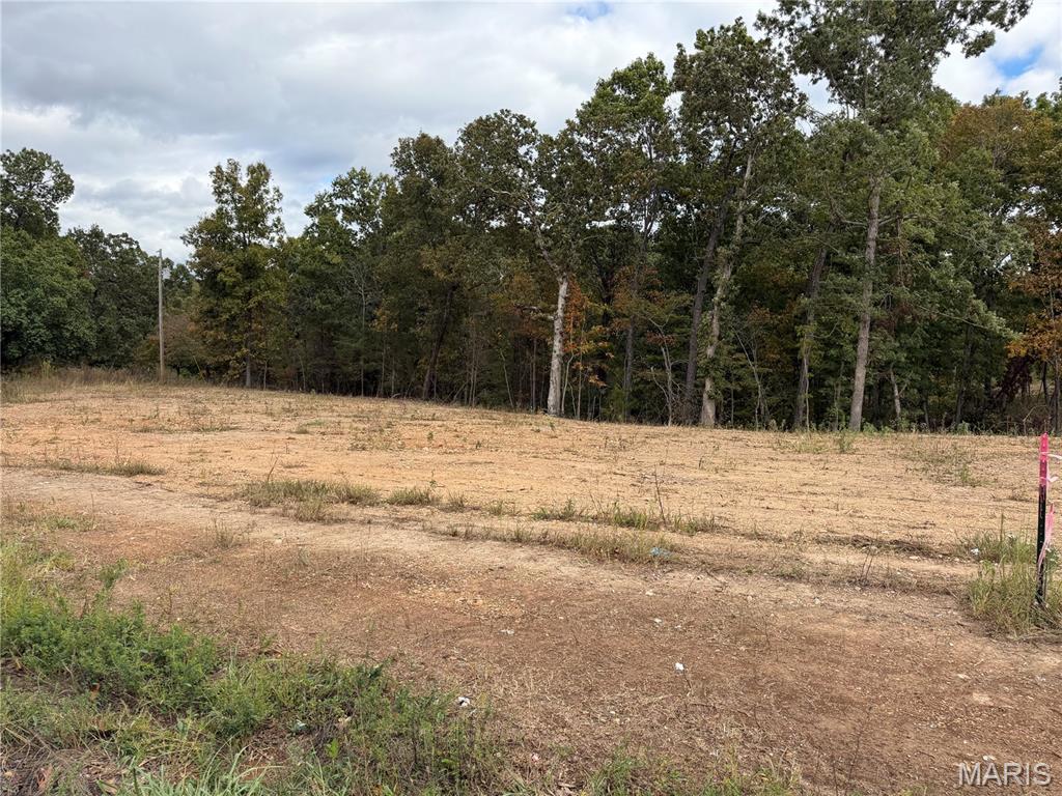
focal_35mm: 24
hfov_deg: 71.6
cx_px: 531
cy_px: 398
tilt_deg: -6.1
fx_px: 736
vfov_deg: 56.8
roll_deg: -0.7
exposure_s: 1/2703
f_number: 1.78
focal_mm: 6.76
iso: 100
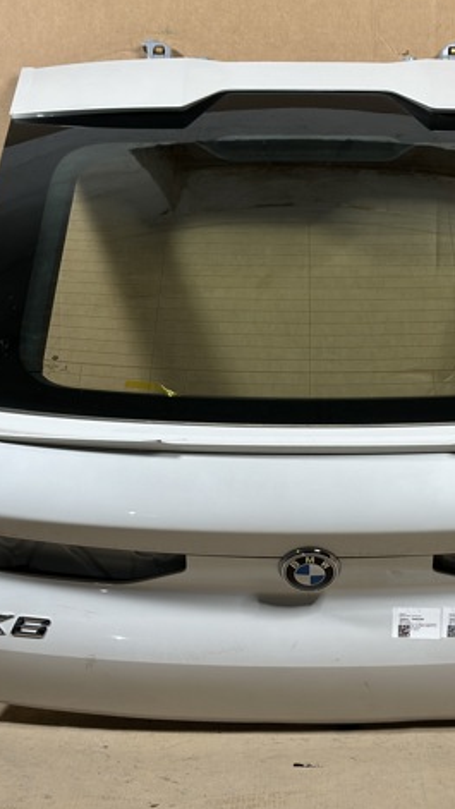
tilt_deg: -12.7
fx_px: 1523
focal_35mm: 71
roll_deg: +1.0
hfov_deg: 16.9
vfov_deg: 29.7
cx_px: 318
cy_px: 403
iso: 125
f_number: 1.78
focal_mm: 6.86
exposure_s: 1/50
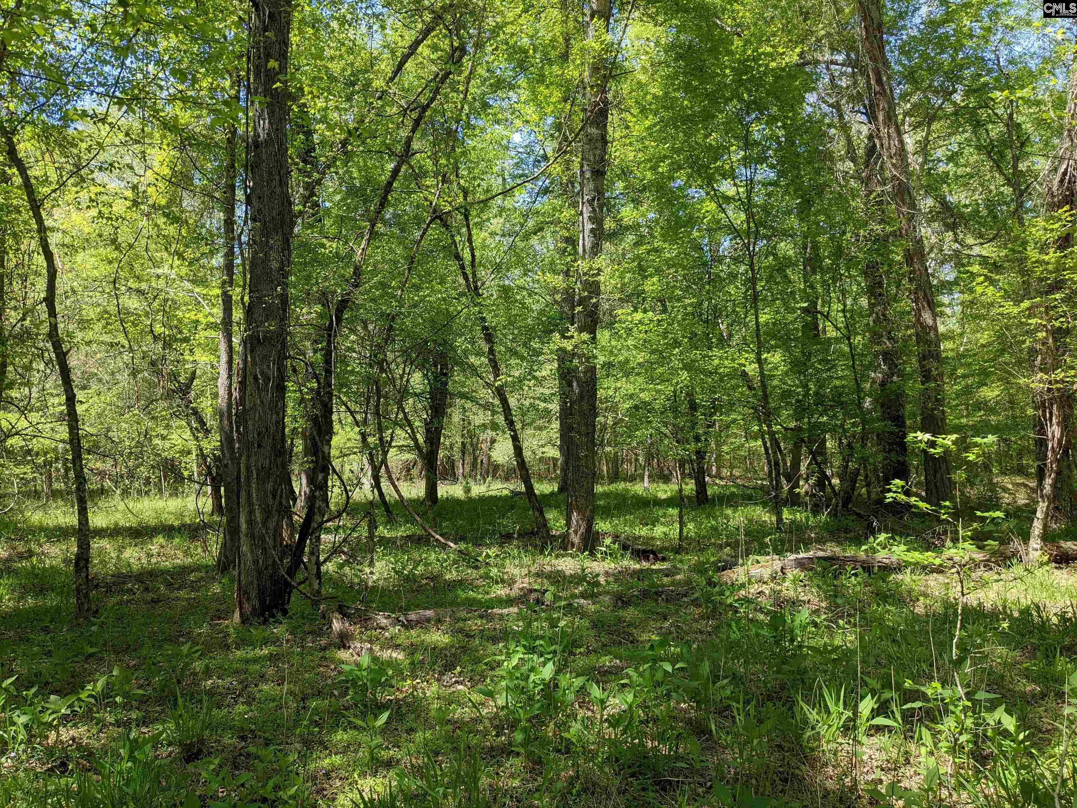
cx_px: 538
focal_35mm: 27
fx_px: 840
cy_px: 404
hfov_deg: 65.3
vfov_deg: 51.4
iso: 50
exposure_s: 1/668
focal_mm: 4.38
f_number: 1.73
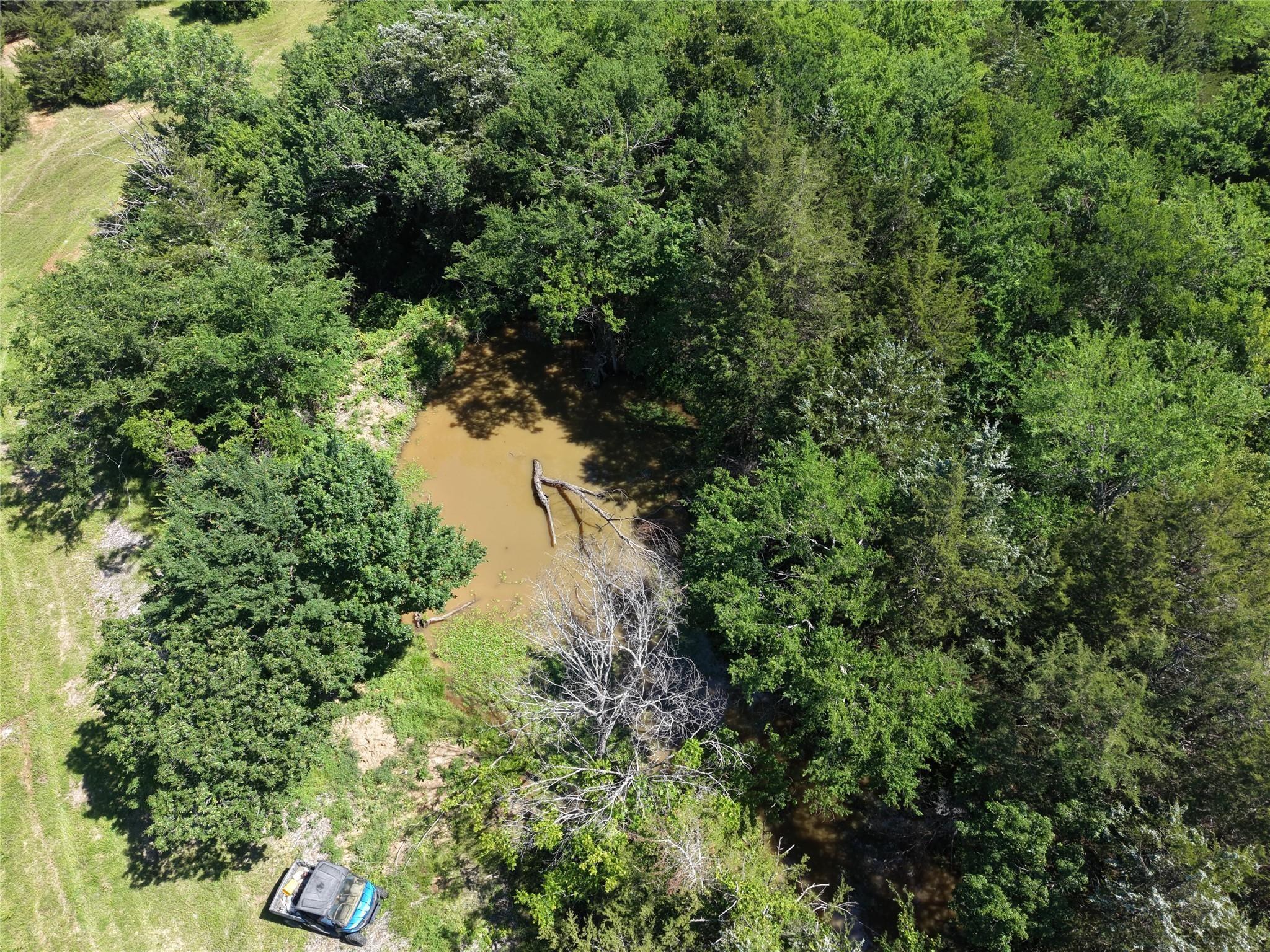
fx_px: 881
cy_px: 476
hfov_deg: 71.6
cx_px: 635
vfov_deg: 56.8
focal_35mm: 24
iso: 120
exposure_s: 1/1500
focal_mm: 8.67
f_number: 1.8
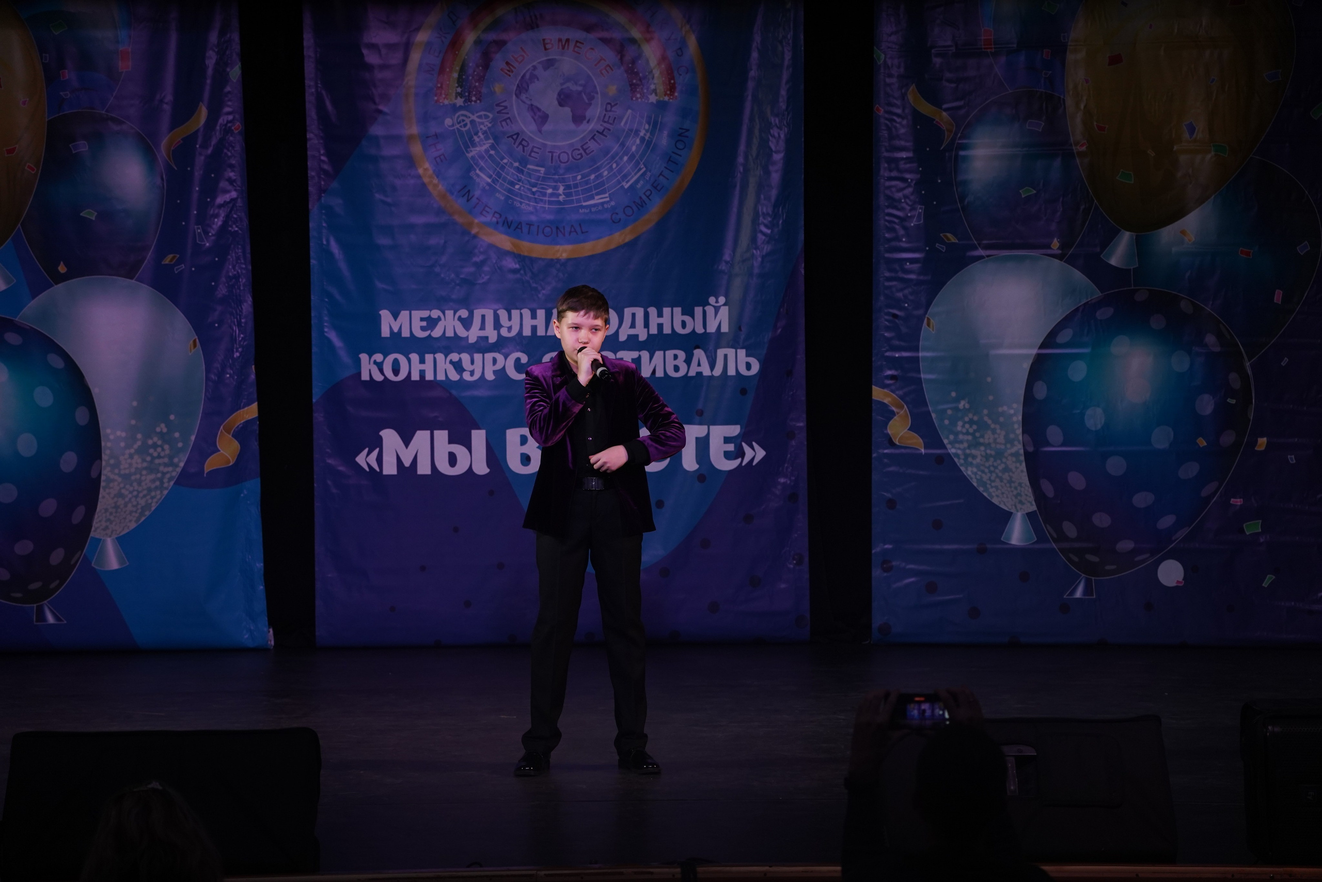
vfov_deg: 12.2
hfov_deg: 18.3
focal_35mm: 112
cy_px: 441
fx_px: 4113
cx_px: 661
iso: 1600
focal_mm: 112
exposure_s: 1/250
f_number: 5.6
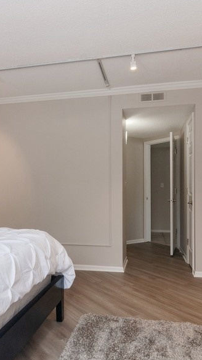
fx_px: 276
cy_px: 182
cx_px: 75
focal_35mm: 29
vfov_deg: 66.1
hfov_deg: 39.9
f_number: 9
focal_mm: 12
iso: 200
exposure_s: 1/15
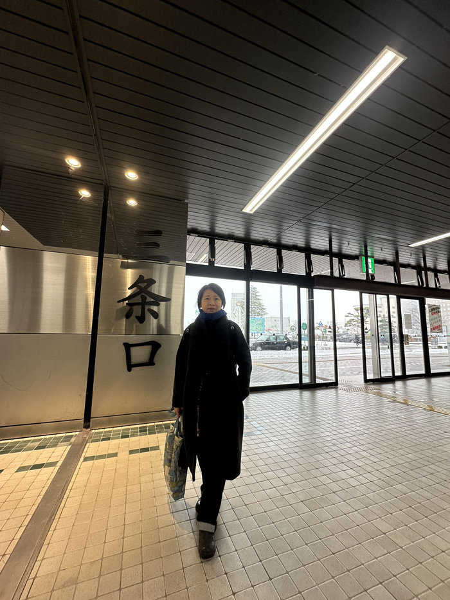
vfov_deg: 102.1
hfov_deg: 85.7
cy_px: 300
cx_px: 225
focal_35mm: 14
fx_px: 243
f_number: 2.2
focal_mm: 2.22
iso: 64
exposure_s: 1/99
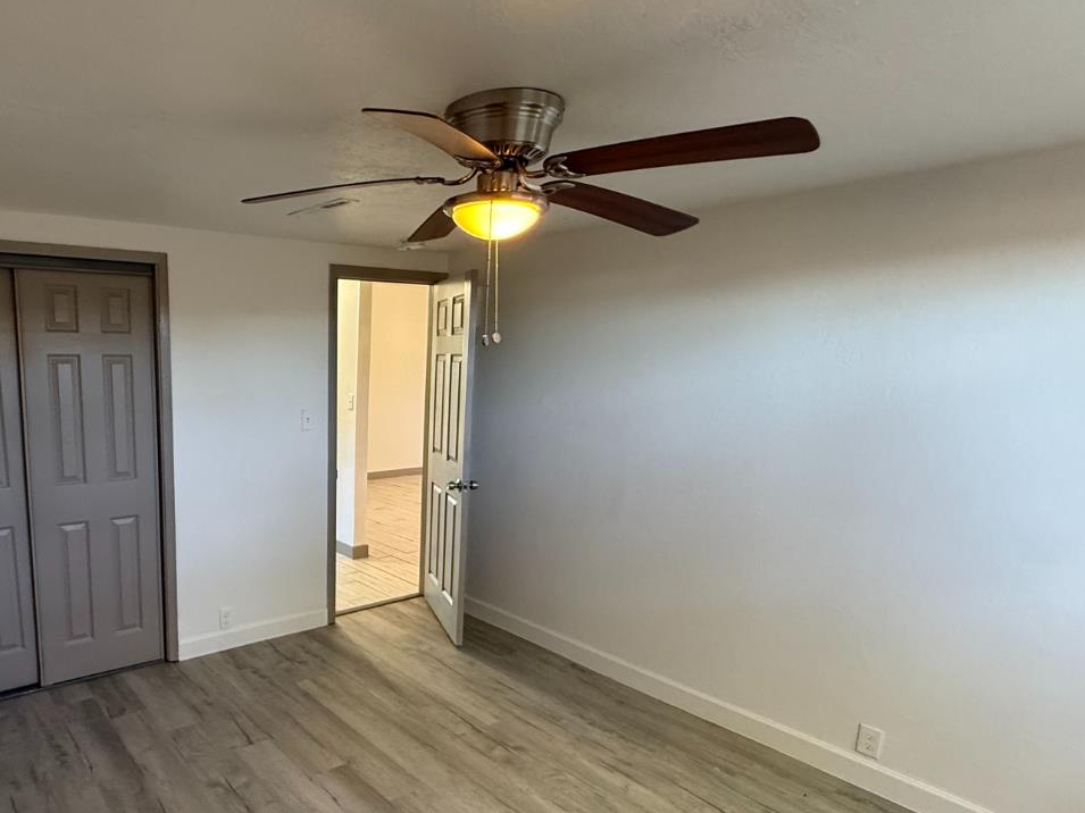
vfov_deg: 60.7
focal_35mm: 22
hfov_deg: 72.4
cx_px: 307
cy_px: 472
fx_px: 689
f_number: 2.2
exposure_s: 1/60
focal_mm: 2.22
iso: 320
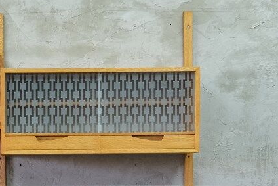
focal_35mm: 105
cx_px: -9
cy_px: 220
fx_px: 811
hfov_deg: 18.8
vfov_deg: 12.7
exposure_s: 1/34
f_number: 4
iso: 2000
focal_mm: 23.5
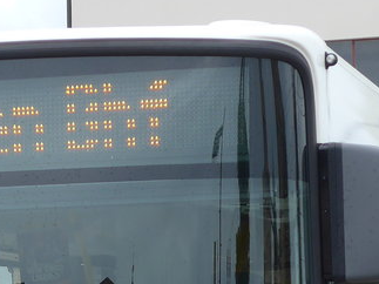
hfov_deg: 10.2
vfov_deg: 7.6
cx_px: 53
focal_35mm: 193
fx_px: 2112
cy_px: 399
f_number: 3.3
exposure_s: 1/500
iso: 80
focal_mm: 10.7
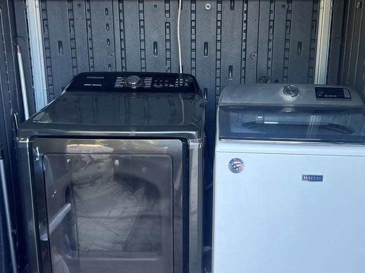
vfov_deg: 35.9
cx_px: 203
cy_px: 127
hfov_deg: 46.7
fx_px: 422
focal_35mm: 40
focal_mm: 5.7
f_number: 1.5
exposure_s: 1/121
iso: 100
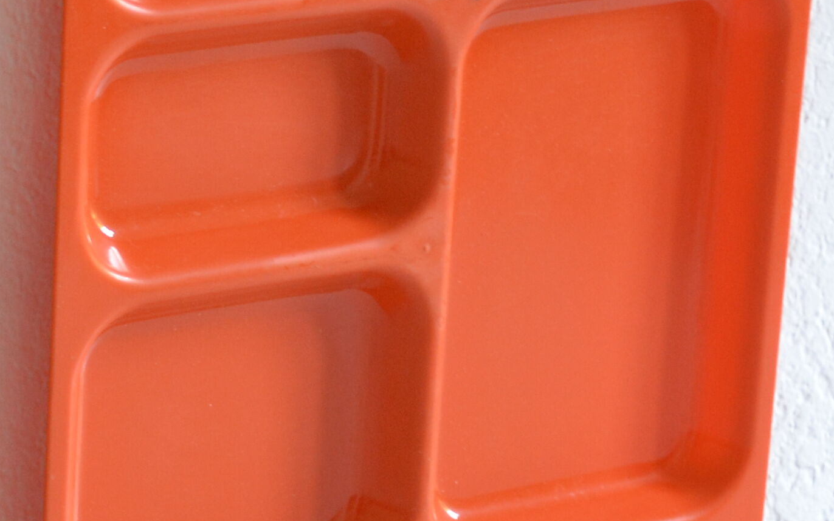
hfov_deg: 11.4
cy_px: 339
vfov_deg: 7.3
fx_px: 4084
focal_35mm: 180
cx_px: -195
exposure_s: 1/15
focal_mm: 35
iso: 500
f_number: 5
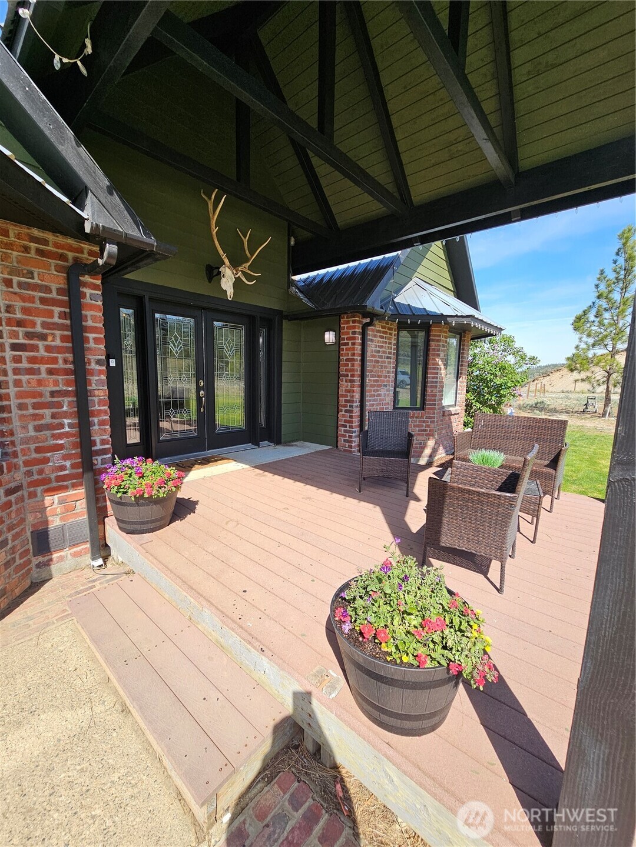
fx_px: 318
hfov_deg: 89.9
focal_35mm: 13
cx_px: 318
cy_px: 424
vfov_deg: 106.2
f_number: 2.2
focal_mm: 2.2
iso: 50
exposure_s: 1/895
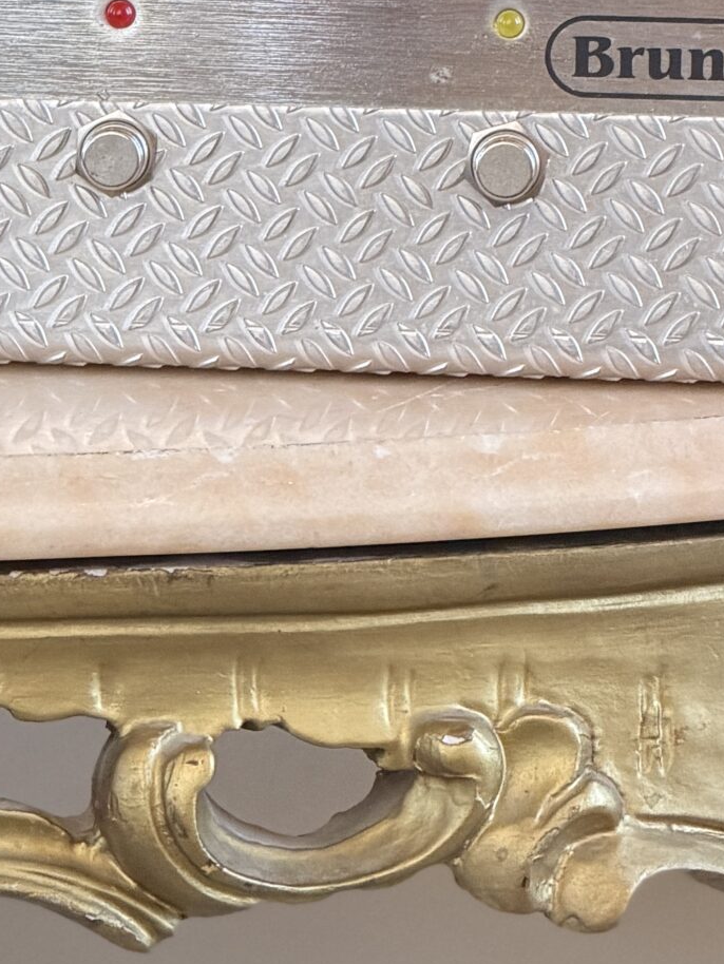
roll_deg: -1.1
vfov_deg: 7.0
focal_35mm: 280
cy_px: -128
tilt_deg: -10.1
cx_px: 144
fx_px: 7805
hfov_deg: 5.3
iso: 250
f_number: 2.8
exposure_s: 1/121
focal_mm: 16.89
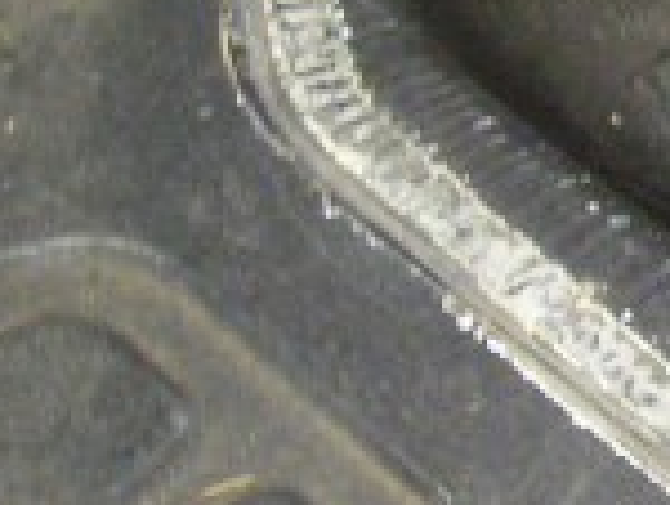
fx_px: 2889
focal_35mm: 149
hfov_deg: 11.9
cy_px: 183
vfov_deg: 10.0
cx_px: 1331
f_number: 2.6
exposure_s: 1/13
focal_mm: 5.8
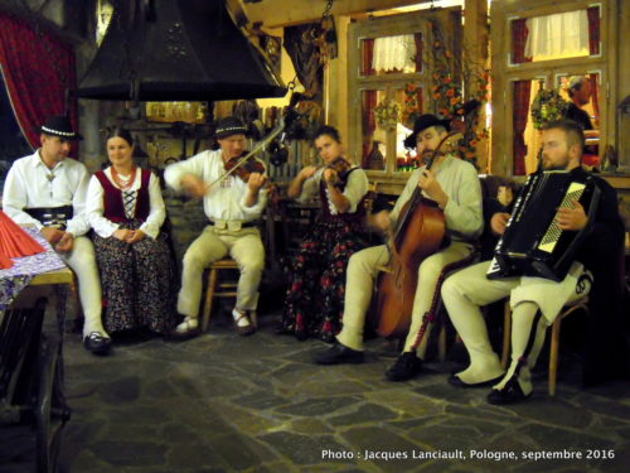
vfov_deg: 35.1
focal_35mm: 41
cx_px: 315
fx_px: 746
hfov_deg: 45.8
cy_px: 236
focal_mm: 7.3
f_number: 3.2
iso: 1600
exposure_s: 1/5
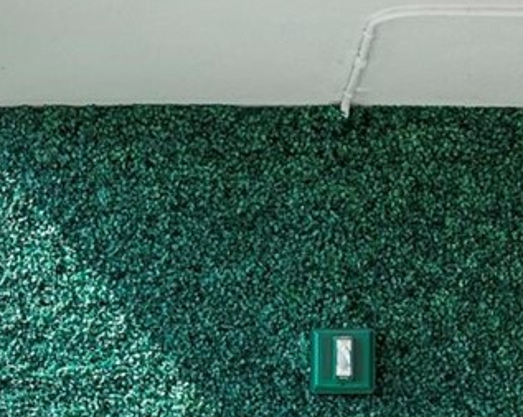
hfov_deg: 11.0
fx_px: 2722
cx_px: 253
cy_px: 683
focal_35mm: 176
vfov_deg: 8.5
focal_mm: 35
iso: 200
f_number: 9
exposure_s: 1/250
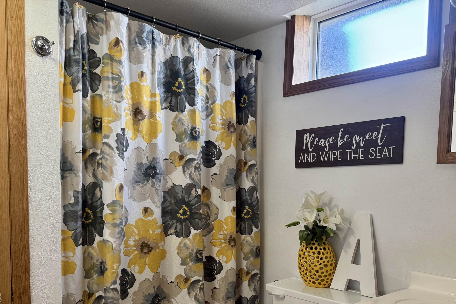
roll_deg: -1.6
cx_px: 249
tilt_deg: -4.9
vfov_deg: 39.0
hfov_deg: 57.1
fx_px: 418
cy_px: 224
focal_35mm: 33
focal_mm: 6.76
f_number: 1.78
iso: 125
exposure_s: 1/120
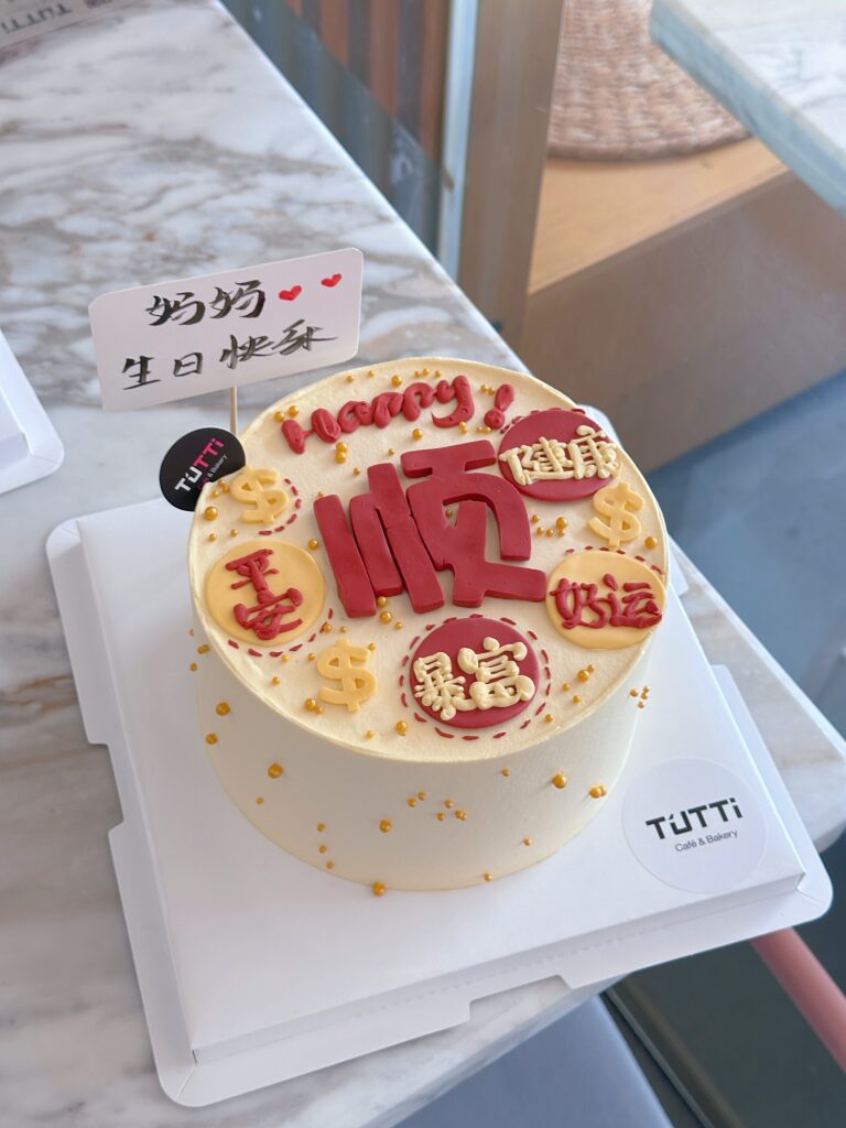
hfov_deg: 30.3
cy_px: 564
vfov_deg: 39.7
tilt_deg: -55.1
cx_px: 423
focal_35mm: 48
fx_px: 1564
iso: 64
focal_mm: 6.86
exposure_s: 1/100
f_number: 1.78
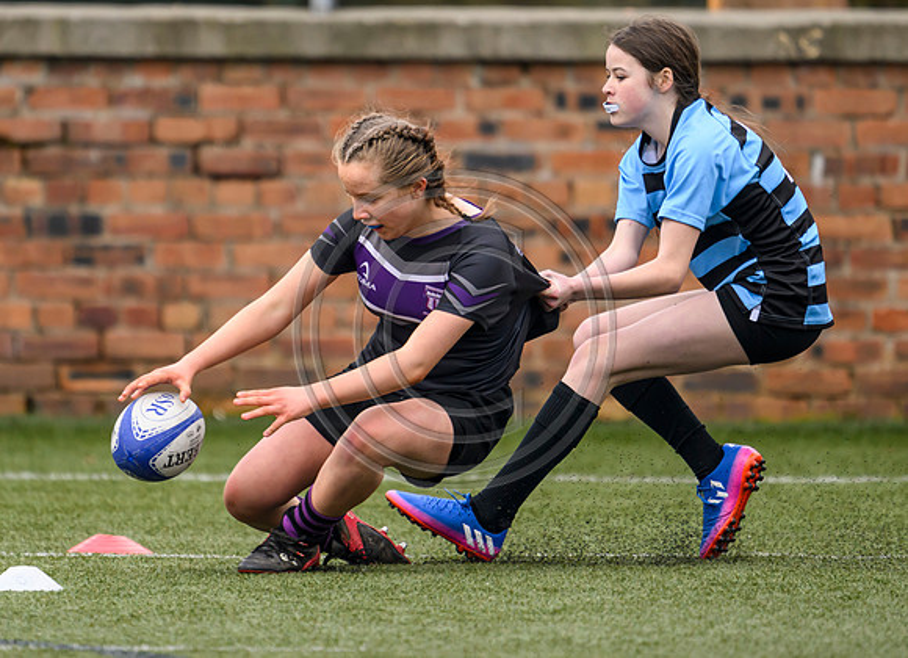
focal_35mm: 760
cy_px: 248
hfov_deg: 2.6
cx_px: 431
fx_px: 19696
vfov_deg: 1.9
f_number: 4
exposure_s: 1/2000
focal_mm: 560
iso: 800
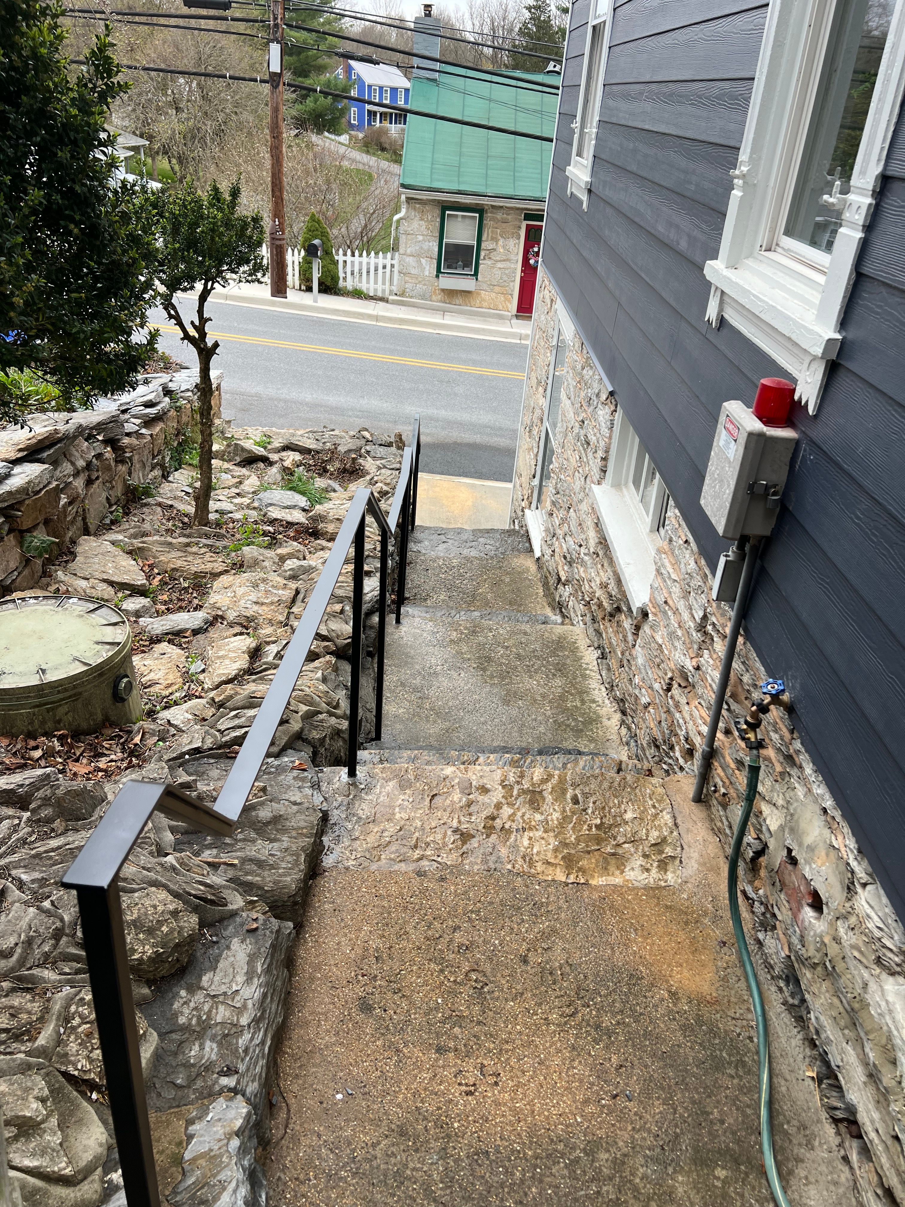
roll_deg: -4.4
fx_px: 906
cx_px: 452
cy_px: 604
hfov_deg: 53.1
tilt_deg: -29.5
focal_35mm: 26
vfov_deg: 67.3
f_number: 1.5
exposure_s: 1/179
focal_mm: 5.7
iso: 40
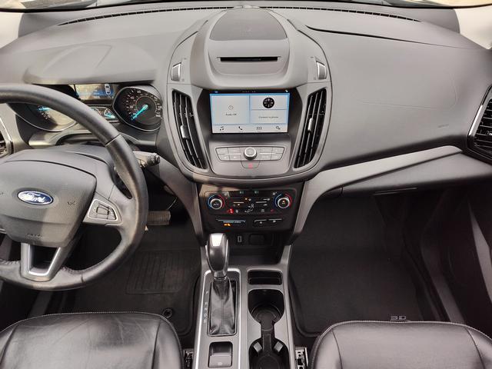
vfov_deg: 58.9
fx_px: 327
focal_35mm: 23
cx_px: 246
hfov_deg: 73.9
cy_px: 184
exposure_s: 1/120
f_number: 1.88
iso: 112
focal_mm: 5.56
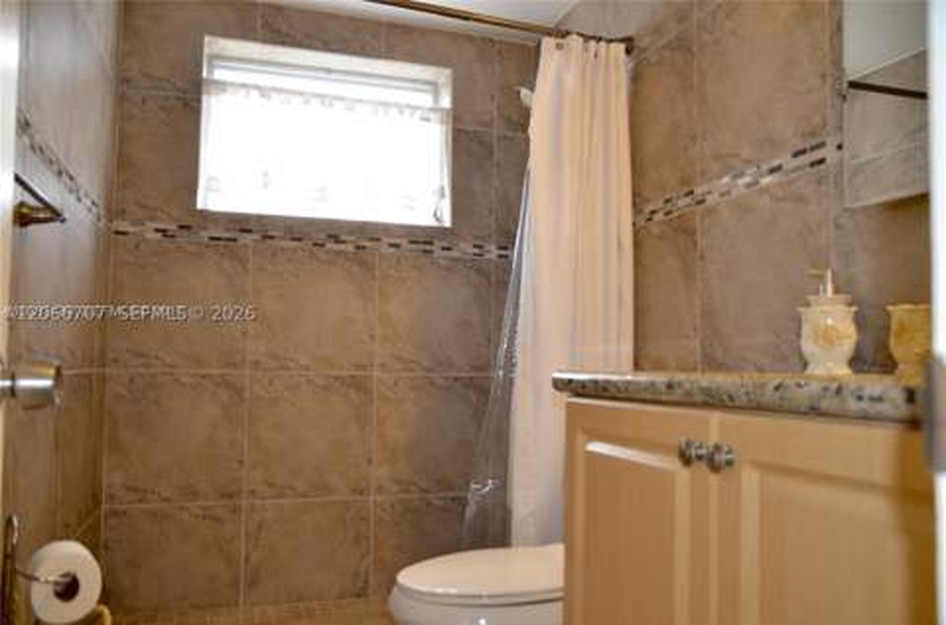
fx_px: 707
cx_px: 473
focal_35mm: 27
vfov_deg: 47.7
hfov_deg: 67.5
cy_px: 312
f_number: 3.8
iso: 500
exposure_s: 1/60
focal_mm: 18
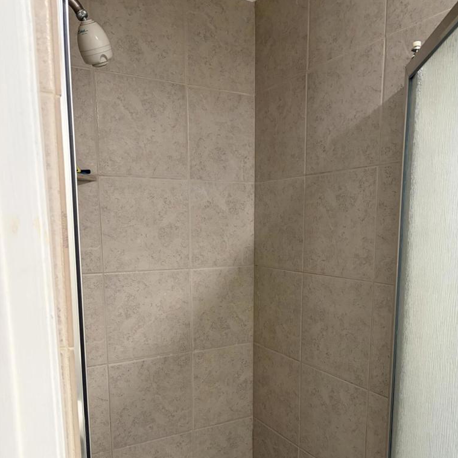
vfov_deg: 51.8
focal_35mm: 31
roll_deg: -0.2
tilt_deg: -9.4
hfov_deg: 52.5
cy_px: 296
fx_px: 464
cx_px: 229
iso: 250
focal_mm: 5.96
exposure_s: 1/41
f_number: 1.6
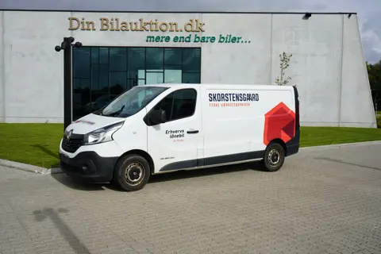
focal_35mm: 35
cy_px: 127
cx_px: 190
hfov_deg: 54.4
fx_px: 370
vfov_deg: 37.9
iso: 100
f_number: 10
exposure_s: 1/250
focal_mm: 35
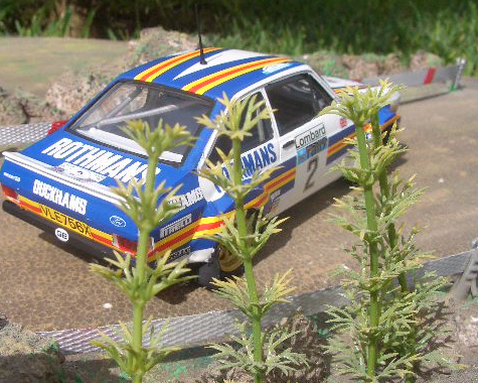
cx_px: 174
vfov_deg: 32.7
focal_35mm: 46
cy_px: 171
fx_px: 651
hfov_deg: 40.0
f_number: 4.3
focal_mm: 5.8
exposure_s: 1/640
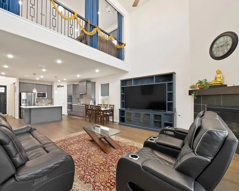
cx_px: 107
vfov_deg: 88.0
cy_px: 97
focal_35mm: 14
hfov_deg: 100.3
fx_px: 99
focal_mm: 12
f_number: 9
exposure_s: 1/2
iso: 640
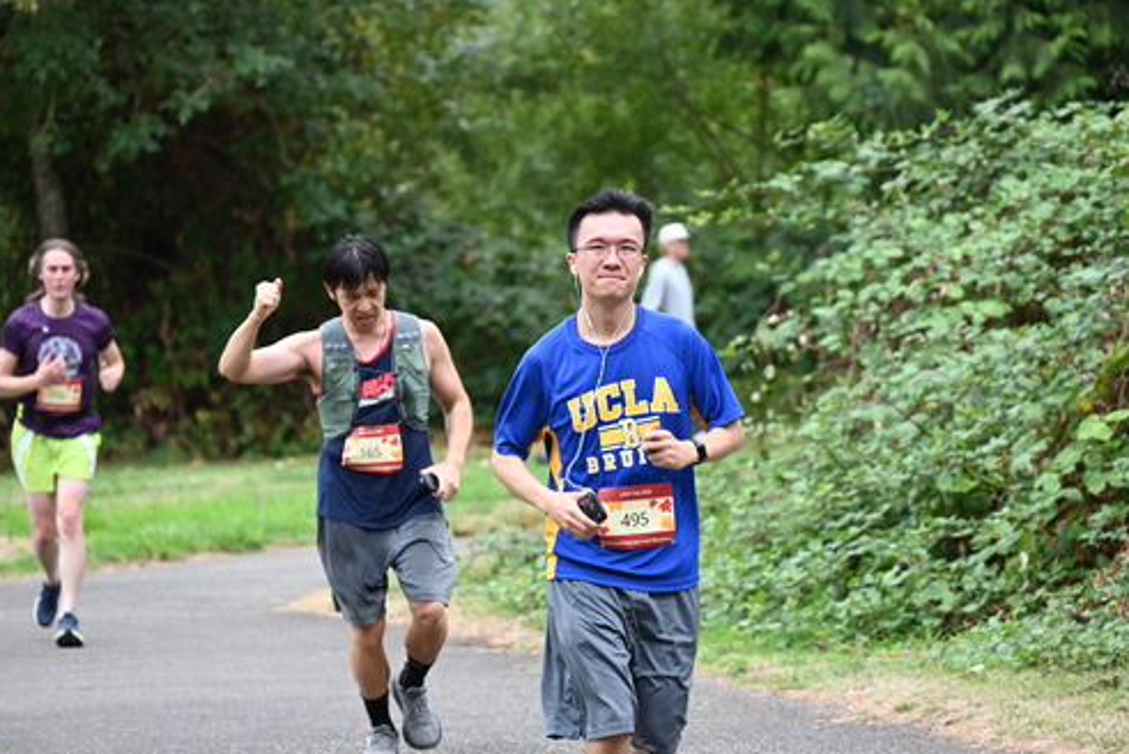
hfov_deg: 9.2
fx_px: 7029
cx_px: 605
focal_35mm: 224
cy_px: 383
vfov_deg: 6.1
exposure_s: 1/250
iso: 500
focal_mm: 200
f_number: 6.3
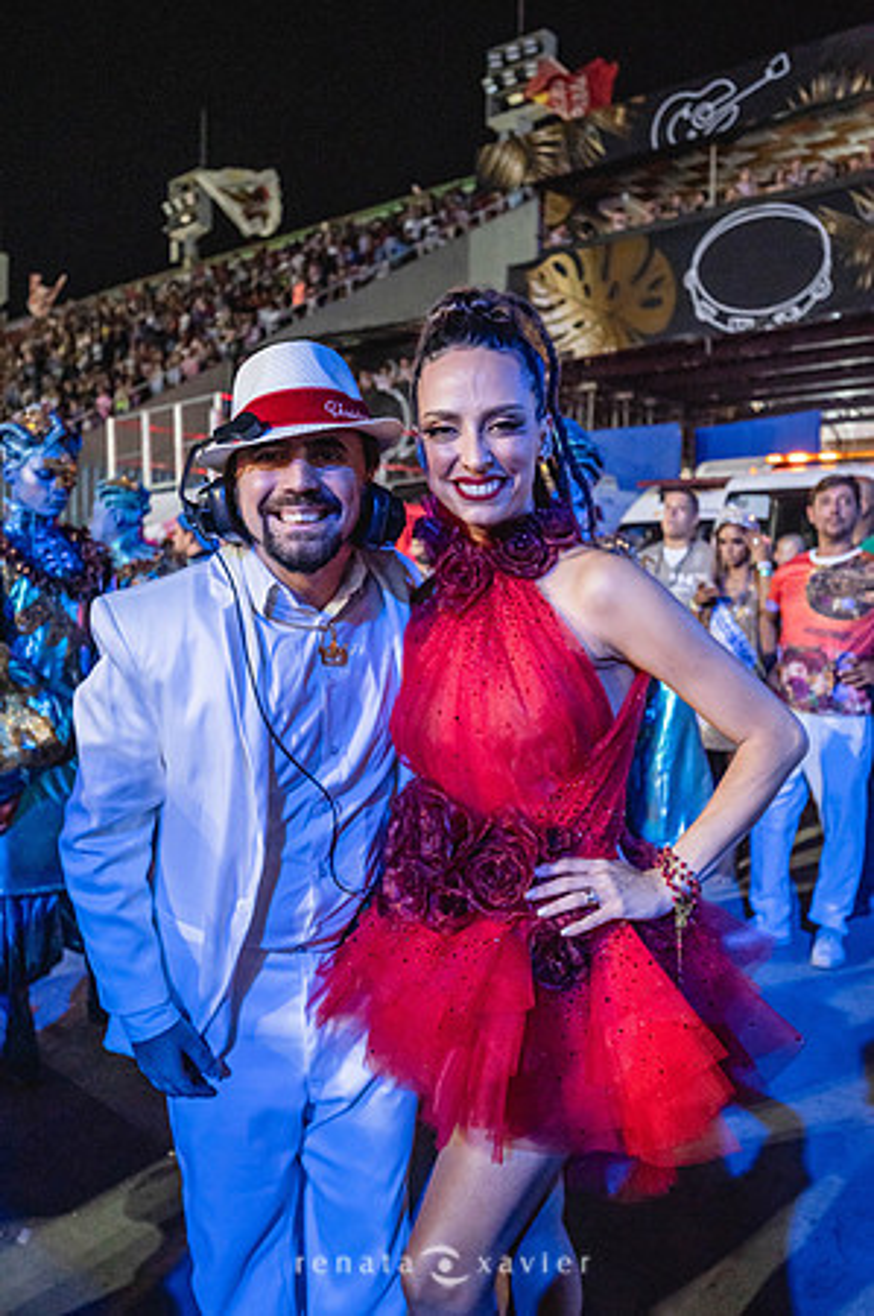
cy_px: 658
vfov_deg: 63.7
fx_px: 1058
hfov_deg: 44.9
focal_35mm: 29
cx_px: 437
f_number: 4
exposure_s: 1/250
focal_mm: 29
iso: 6400
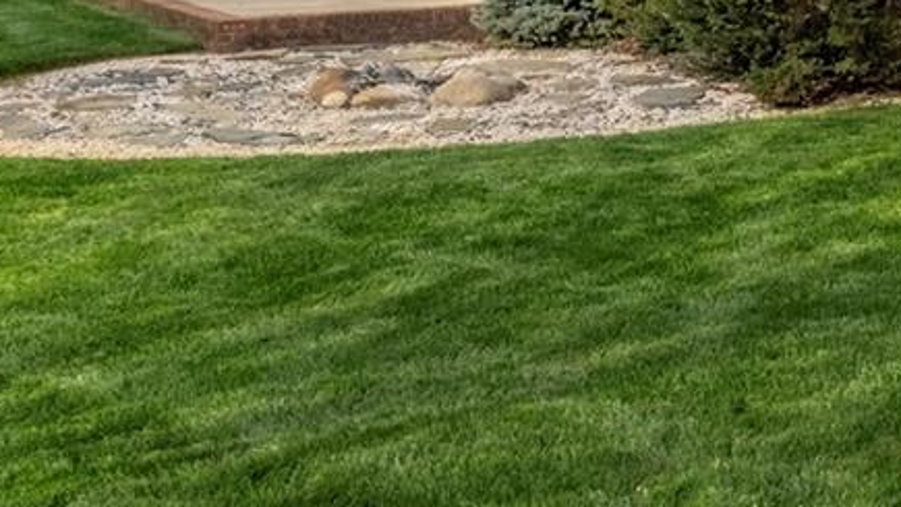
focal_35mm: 69
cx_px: 1295
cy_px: -84
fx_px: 1649
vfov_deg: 16.8
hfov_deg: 24.7
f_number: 5.6
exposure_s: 1/8000
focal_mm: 14
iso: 320
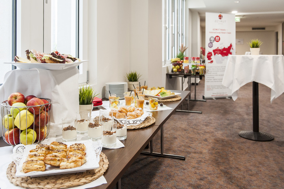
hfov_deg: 60.3
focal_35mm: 31
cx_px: 142
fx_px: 244
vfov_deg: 42.3
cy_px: 94
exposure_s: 1/30
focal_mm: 31
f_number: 4.5
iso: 800
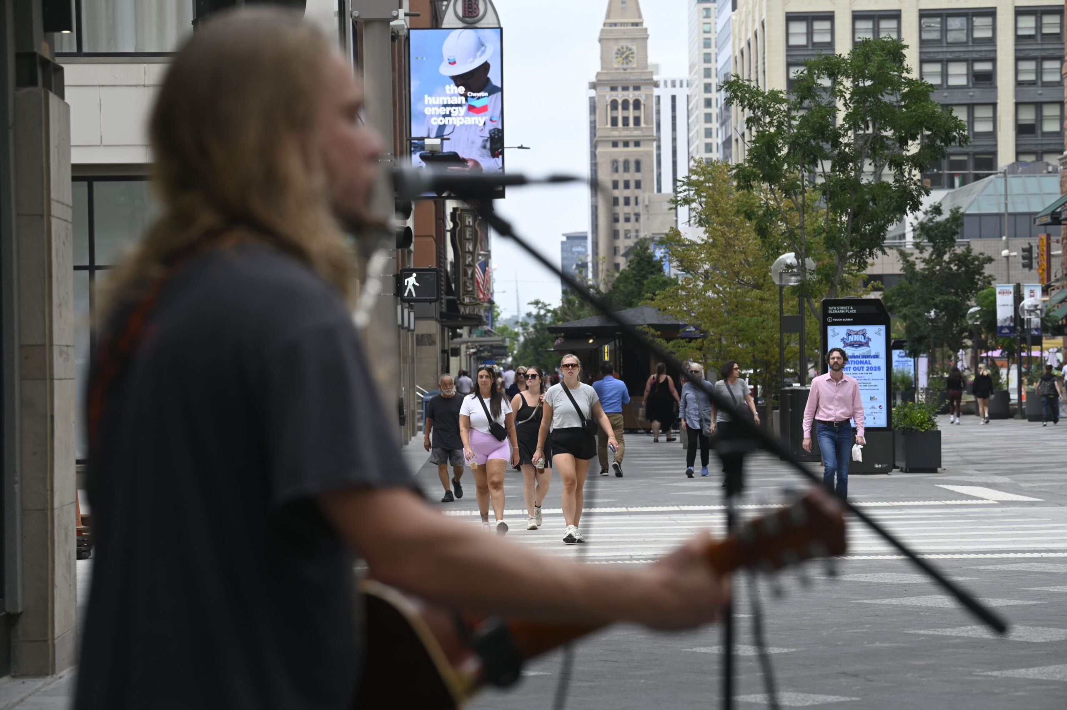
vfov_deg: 13.3
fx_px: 3051
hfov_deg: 19.8
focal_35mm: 103
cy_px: 355
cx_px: 534
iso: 100
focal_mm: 103
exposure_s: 1/250
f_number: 5.6
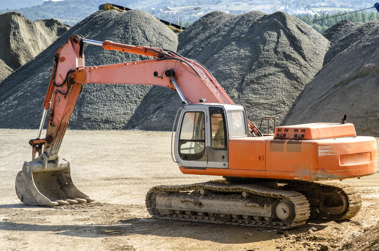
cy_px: 126
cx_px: 190
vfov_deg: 10.7
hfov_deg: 16.1
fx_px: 1340
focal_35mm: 128
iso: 100
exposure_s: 1/125
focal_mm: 85
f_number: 8
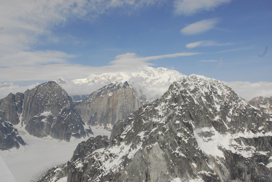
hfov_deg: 53.1
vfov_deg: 37.0
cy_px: 91
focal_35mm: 36
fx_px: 272
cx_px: 136
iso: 200
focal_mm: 24
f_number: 11
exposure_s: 1/500
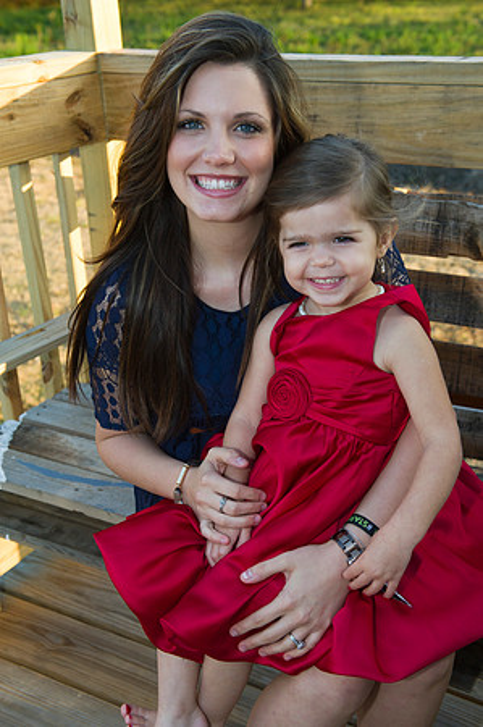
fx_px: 968
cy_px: 364
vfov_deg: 41.2
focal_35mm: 48
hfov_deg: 28.0
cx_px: 242
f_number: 5.6
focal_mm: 48
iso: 640
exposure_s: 1/320
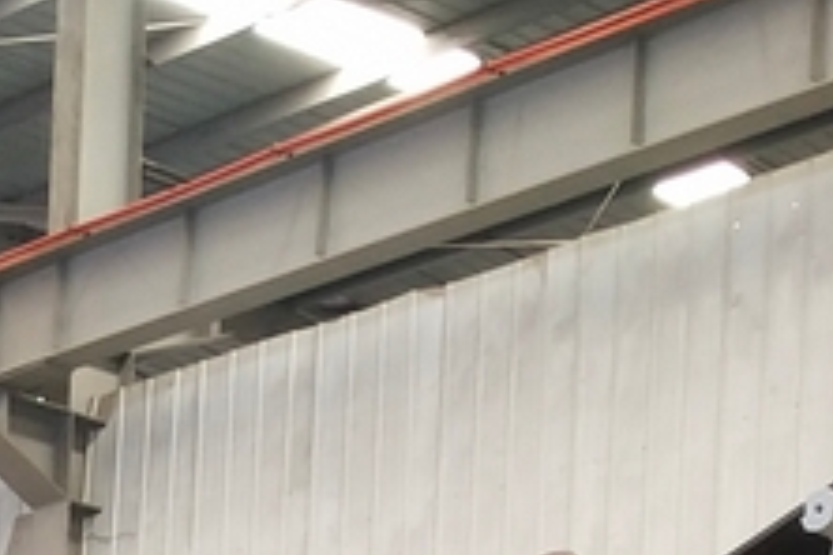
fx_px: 3910
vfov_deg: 7.3
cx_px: -203
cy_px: 1590
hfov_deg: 11.9
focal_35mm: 169
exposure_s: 1/50
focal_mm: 3.95
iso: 171
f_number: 1.8
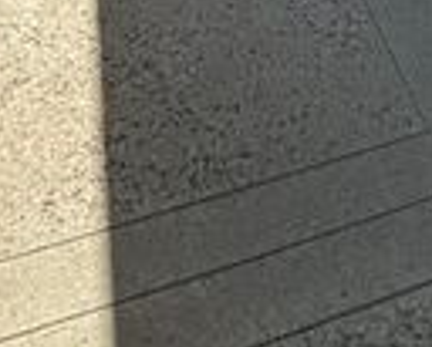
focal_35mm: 71
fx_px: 910
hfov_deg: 26.0
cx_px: 375
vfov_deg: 13.1
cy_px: -574
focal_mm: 2.22
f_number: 2.2
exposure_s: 1/540
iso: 64
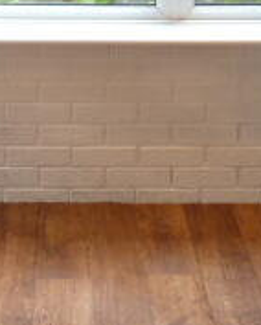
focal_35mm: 88
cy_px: -88
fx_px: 848
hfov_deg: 17.3
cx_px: 48
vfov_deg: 20.1
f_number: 3.3
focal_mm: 4.1
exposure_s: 1/30
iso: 160
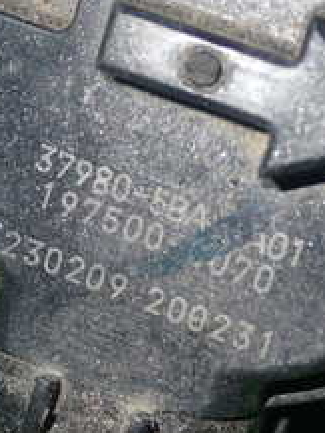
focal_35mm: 130
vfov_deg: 15.1
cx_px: 156
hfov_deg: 11.4
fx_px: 1626
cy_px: 285
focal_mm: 8.4
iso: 200
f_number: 9
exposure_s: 1/50
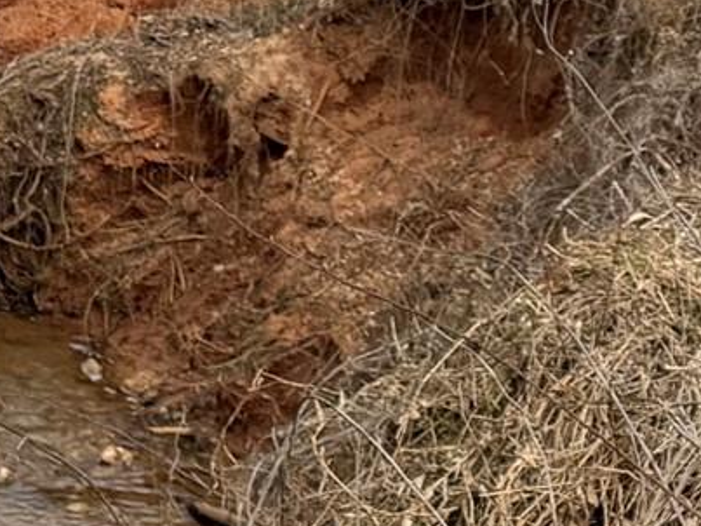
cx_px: -162
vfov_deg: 11.2
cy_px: -455
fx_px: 2470
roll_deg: +0.3
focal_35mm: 122
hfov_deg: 15.5
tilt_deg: -1.0
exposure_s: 1/5714
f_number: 1.78
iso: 80
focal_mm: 6.76
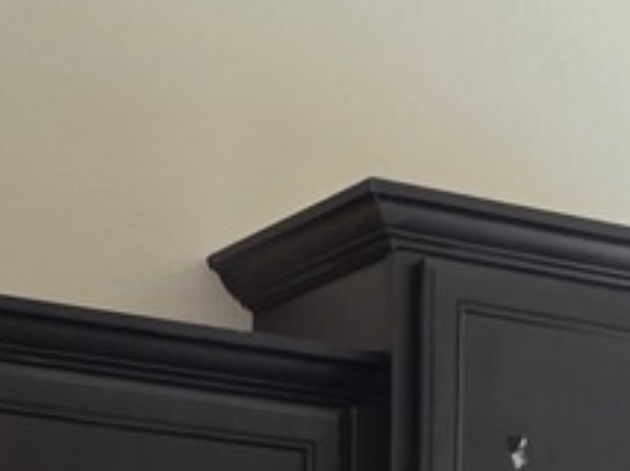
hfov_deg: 12.6
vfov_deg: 8.2
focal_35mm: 155
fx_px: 2818
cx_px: 662
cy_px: 1392
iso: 800
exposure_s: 1/120
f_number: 1.7
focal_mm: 6.25
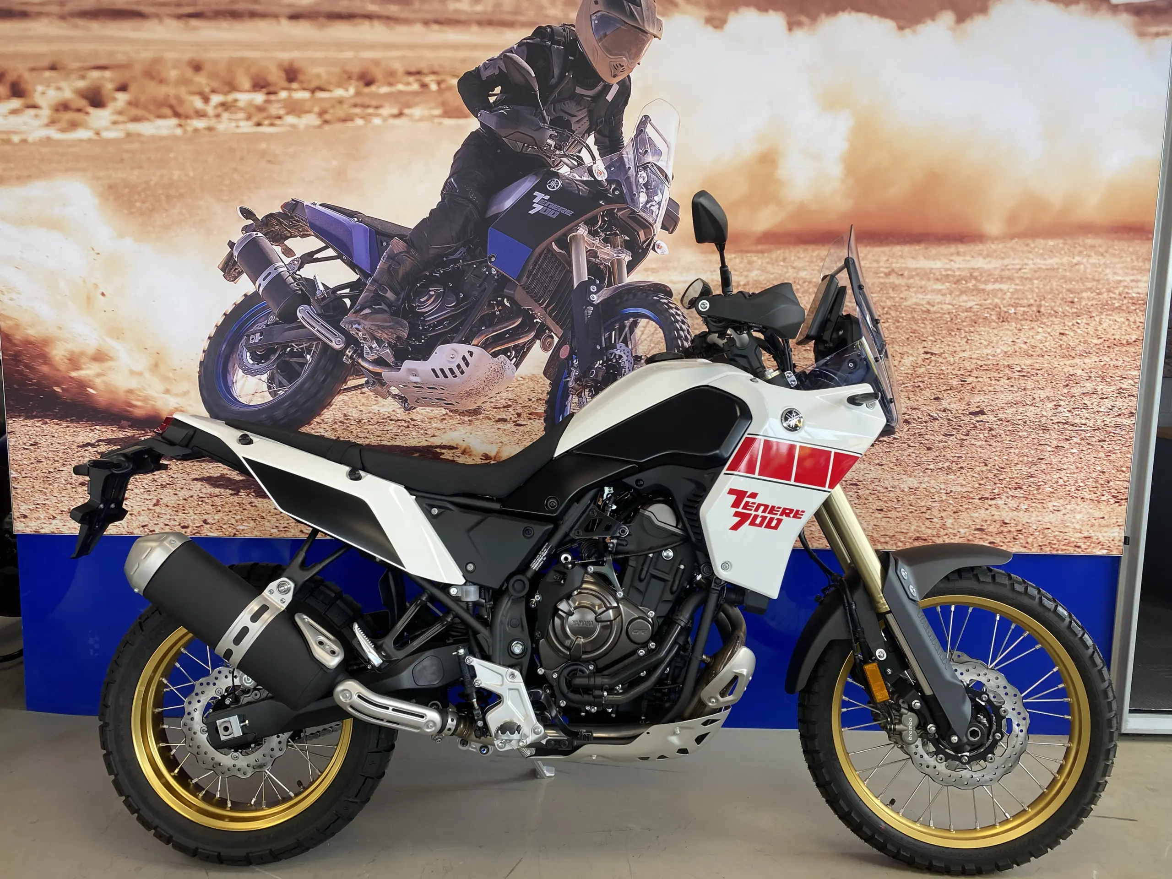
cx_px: 586
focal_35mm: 26
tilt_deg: -7.1
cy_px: 440
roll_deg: -1.8
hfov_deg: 67.3
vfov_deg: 53.1
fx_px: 880
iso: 64
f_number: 1.8
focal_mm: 4.25
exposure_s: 1/121
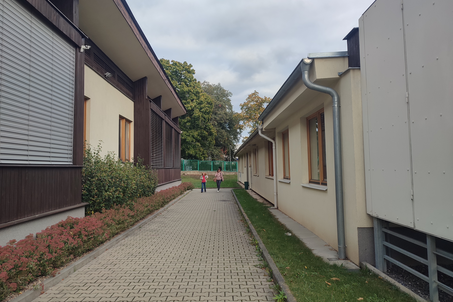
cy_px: 142
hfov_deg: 67.4
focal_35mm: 27
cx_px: 221
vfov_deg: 47.9
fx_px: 340
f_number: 1.9
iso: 57
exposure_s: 1/100
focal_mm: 6.04
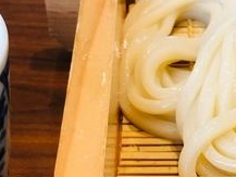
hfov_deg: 18.4
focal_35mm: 105
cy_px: 182
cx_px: 220
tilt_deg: -43.9
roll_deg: +0.2
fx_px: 716
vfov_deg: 13.9
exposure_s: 1/50
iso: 20
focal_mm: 4
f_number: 1.8
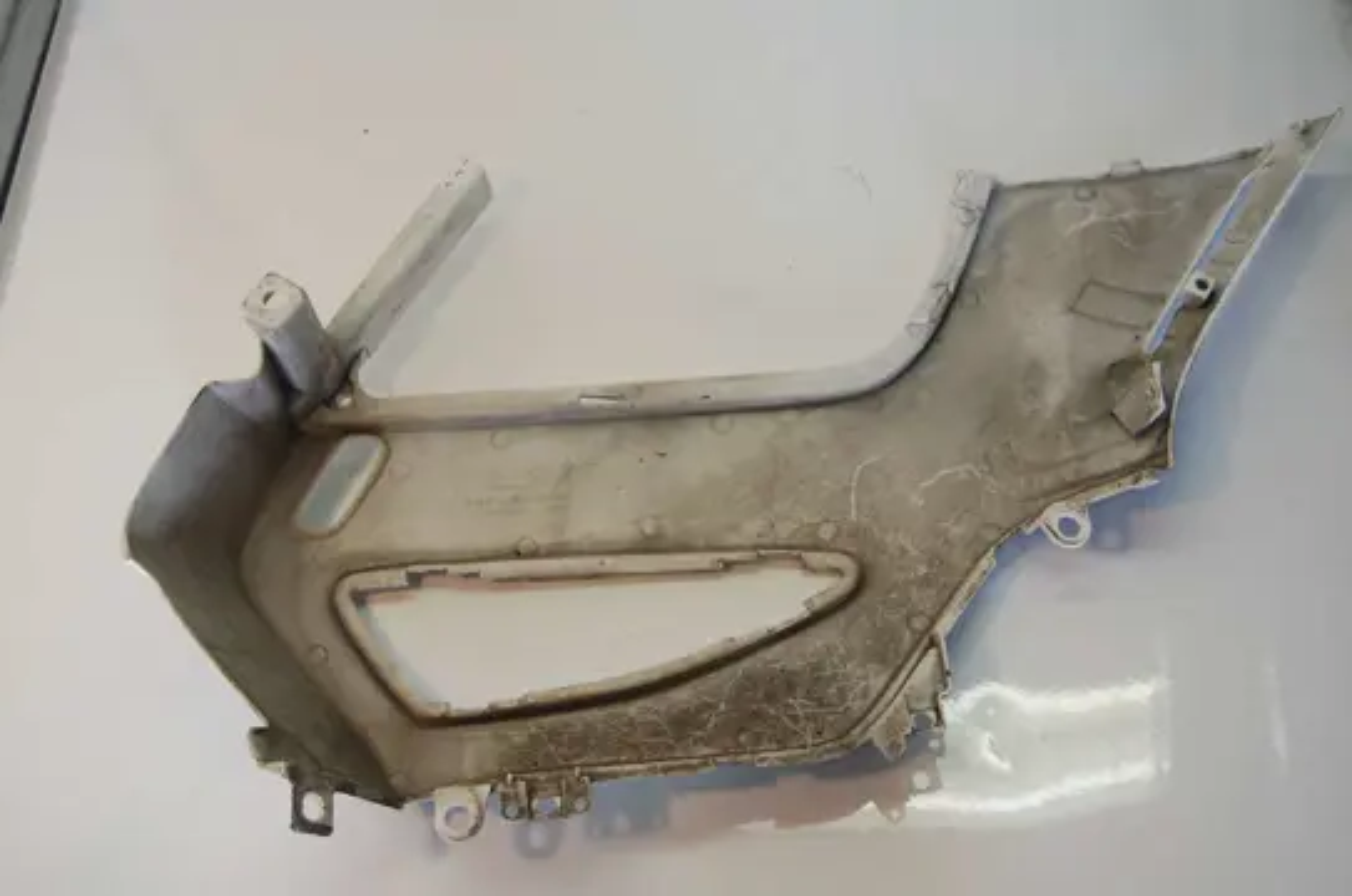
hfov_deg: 49.6
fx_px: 1462
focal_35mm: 39
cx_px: 676
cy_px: 448
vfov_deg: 34.1
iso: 400
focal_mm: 26
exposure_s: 1/125
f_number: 5.6
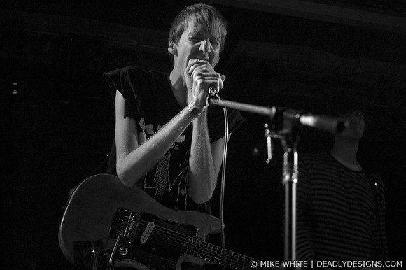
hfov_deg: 37.9
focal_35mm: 52
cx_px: 203
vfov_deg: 25.7
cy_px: 135
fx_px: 592
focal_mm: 35
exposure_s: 1/40
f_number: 2.8
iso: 1600
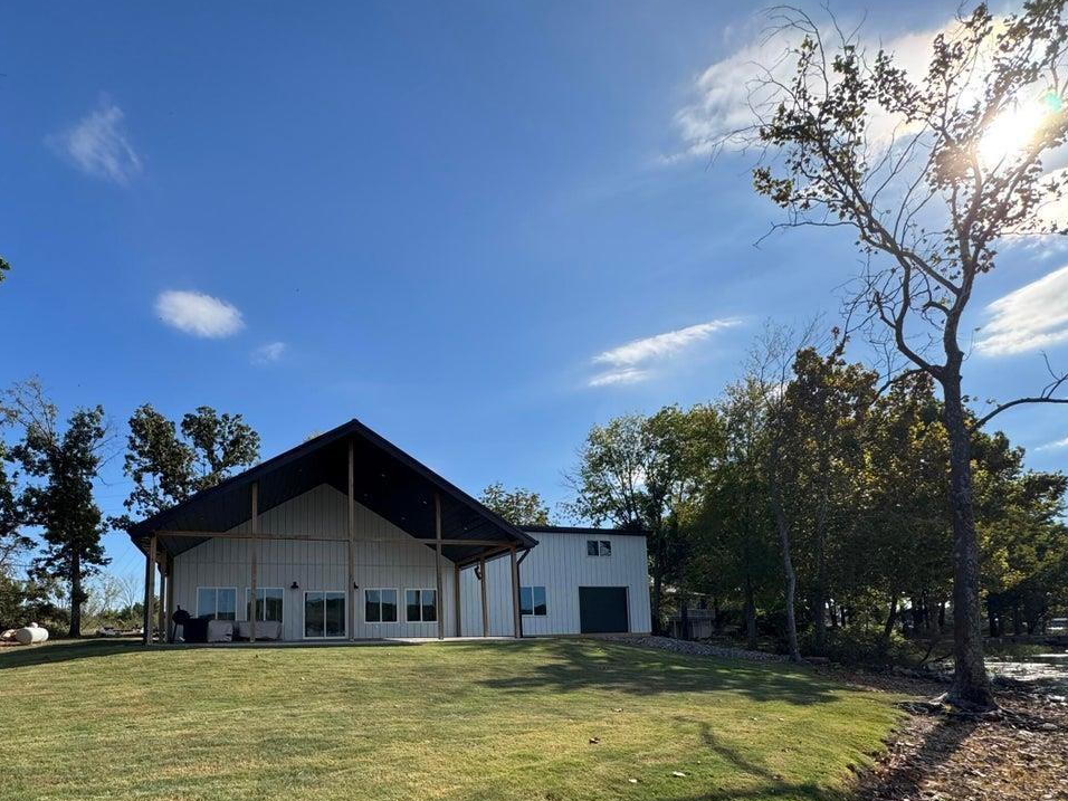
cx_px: 438
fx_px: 617
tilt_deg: +7.5
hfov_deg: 81.0
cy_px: 565
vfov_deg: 63.4
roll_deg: +1.4
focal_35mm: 20
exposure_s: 1/1748
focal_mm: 2.22
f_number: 2.2
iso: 50
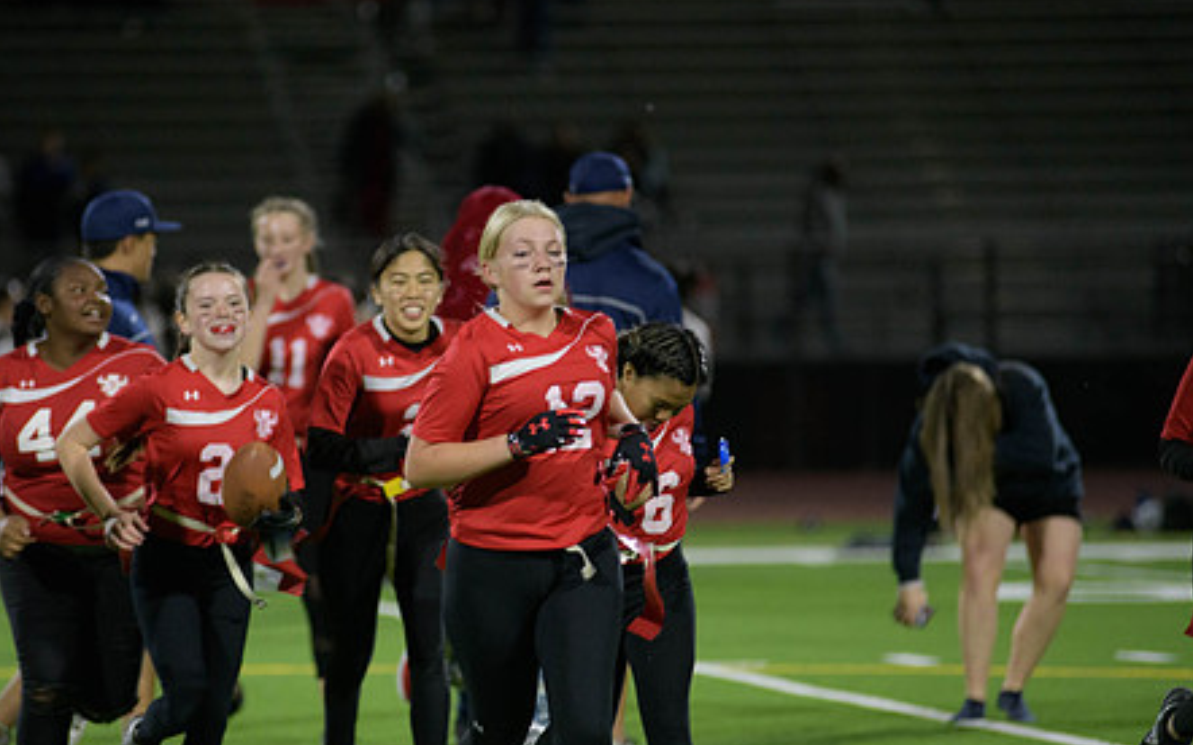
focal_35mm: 234
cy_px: 401
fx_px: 7606
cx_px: 467
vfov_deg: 5.6
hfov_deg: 9.0
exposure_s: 1/640
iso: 2800
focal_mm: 175
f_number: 2.8
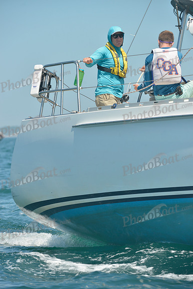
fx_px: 1607
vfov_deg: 10.3
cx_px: 96
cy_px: 144
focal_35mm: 200
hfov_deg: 6.9
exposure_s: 1/1000
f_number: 6.3
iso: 280
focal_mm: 200
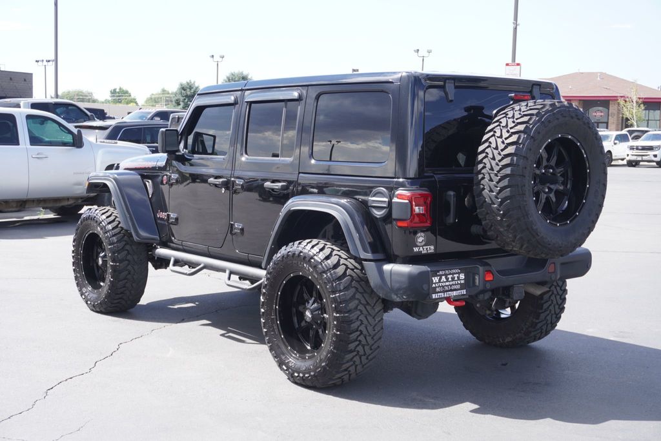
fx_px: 937
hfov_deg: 38.9
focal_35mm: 51
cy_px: 220
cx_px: 330
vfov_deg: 26.5
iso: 100
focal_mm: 34
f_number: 6.3
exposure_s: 1/100
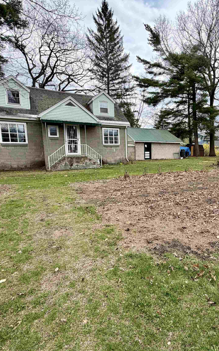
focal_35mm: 20
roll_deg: +0.3
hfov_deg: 57.3
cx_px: 159
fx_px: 191
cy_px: 177
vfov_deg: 85.1
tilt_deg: -7.5
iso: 50
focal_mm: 2.22
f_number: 2.2
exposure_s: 1/502
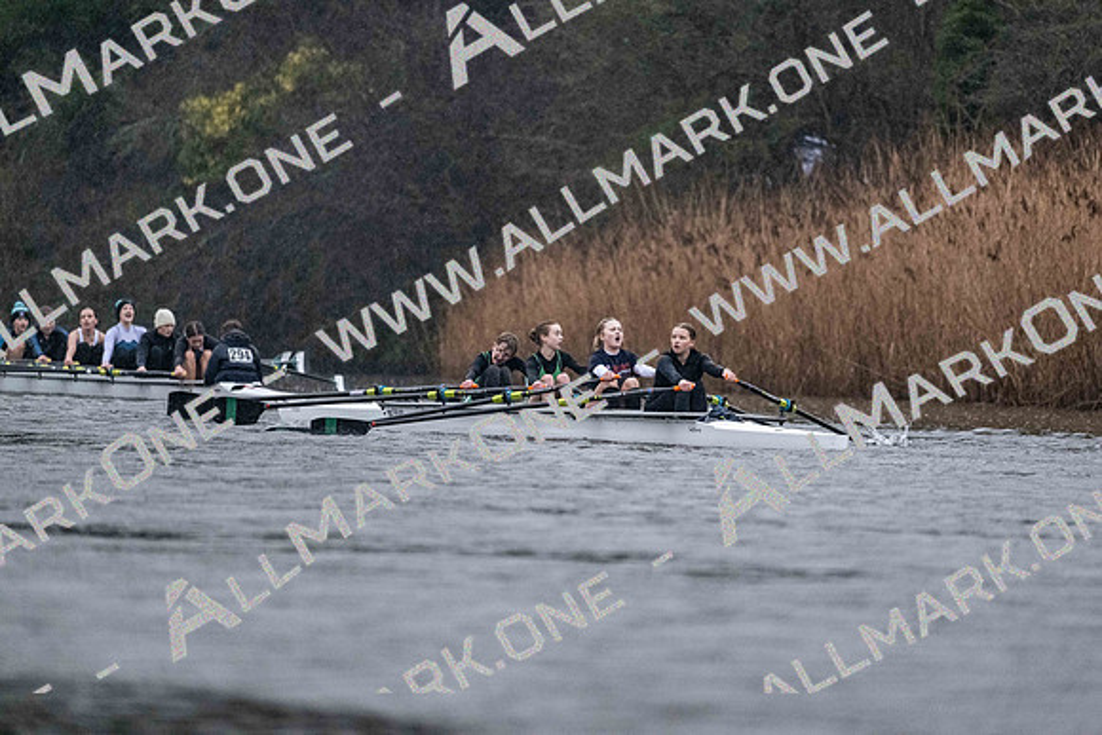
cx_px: 551
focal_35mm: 400
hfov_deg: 5.2
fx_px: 12247
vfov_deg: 3.4
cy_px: 368
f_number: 4.5
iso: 7200
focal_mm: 400
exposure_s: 1/1600
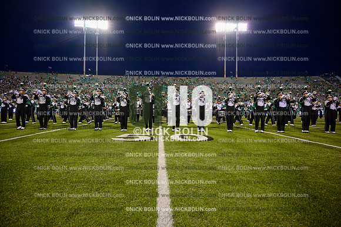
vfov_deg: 53.1
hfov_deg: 73.8
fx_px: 227
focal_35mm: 24
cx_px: 170
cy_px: 114
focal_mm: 24
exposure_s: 1/500
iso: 3200
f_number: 4
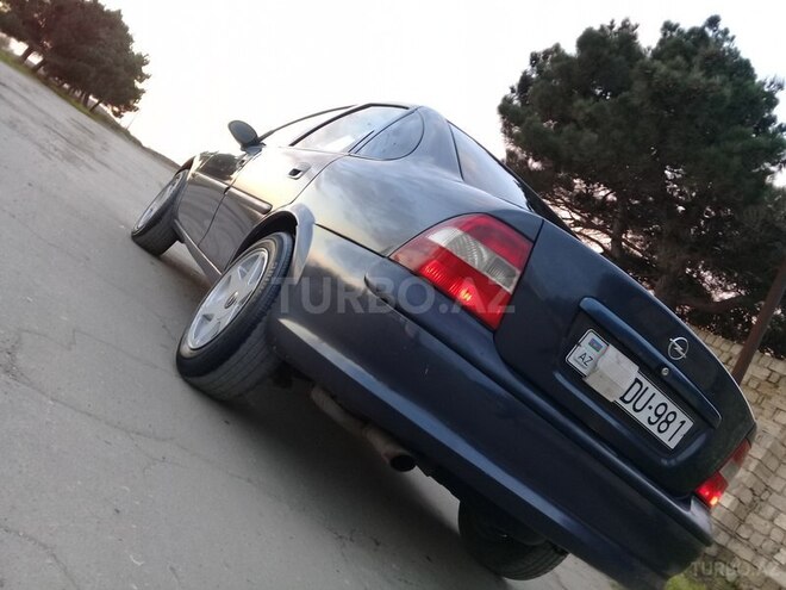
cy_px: 295
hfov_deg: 58.4
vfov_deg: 45.4
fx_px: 704
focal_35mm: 31
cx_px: 393
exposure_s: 1/33
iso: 50
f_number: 2.2
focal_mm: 3.3
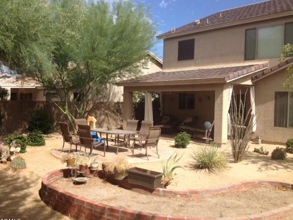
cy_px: 111
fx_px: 322
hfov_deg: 48.9
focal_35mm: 38
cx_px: 136
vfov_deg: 37.7
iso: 50
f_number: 2.4
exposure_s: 1/1727
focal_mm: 4.28
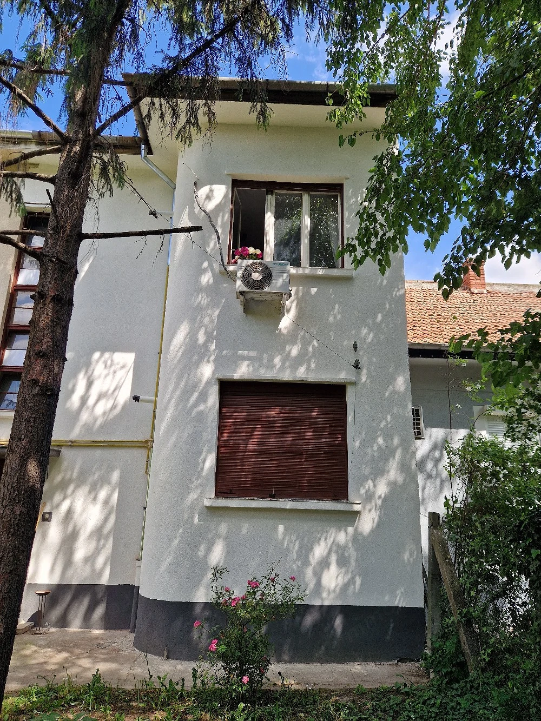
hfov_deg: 58.9
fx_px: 479
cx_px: 270
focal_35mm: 23
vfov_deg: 73.9
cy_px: 360
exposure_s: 1/476
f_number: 1.8
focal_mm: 5.4
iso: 50
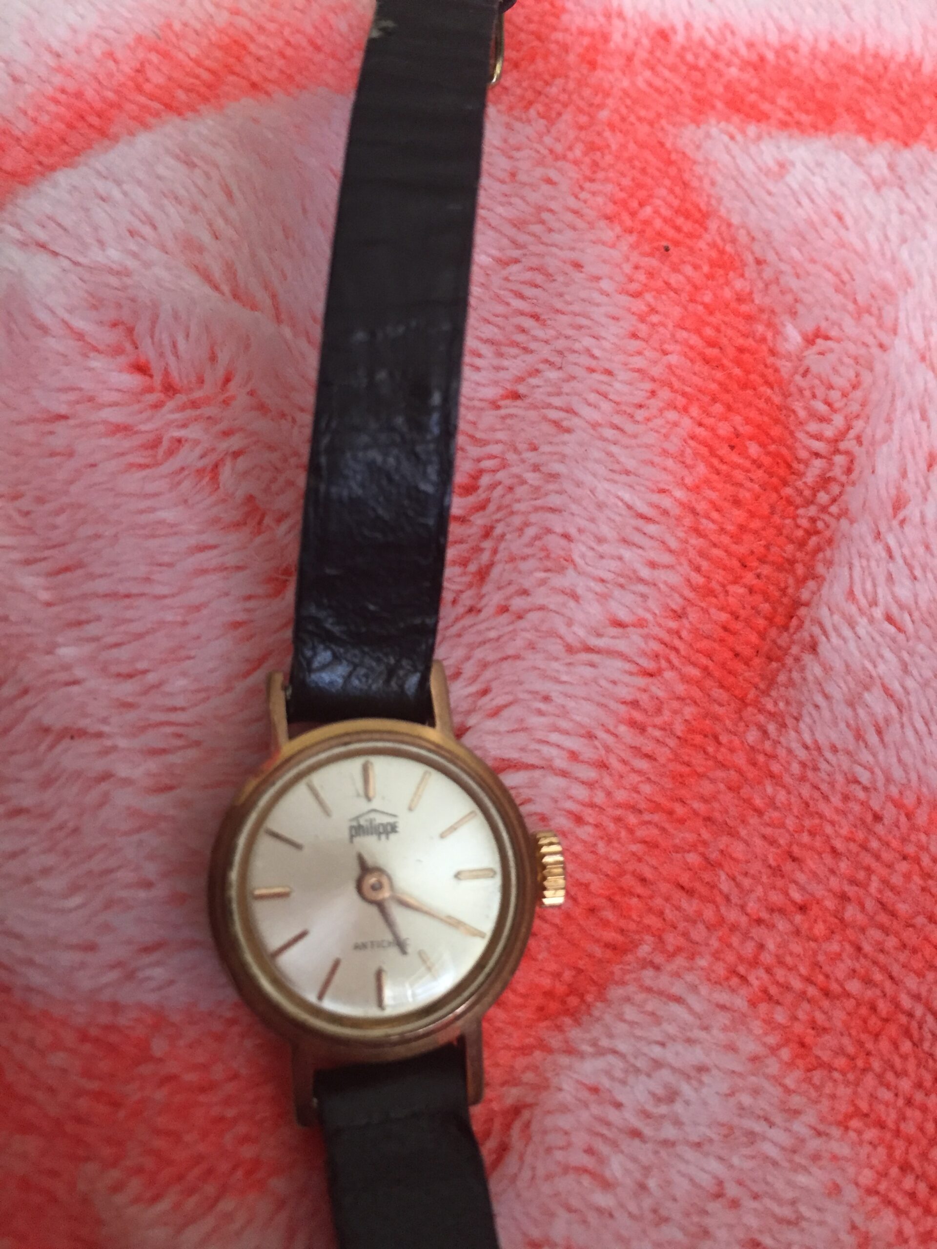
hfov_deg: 48.2
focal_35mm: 29
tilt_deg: -60.2
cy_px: 624
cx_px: 468
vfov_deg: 61.7
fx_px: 1047
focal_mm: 4.15
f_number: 2.2
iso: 250
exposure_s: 1/33
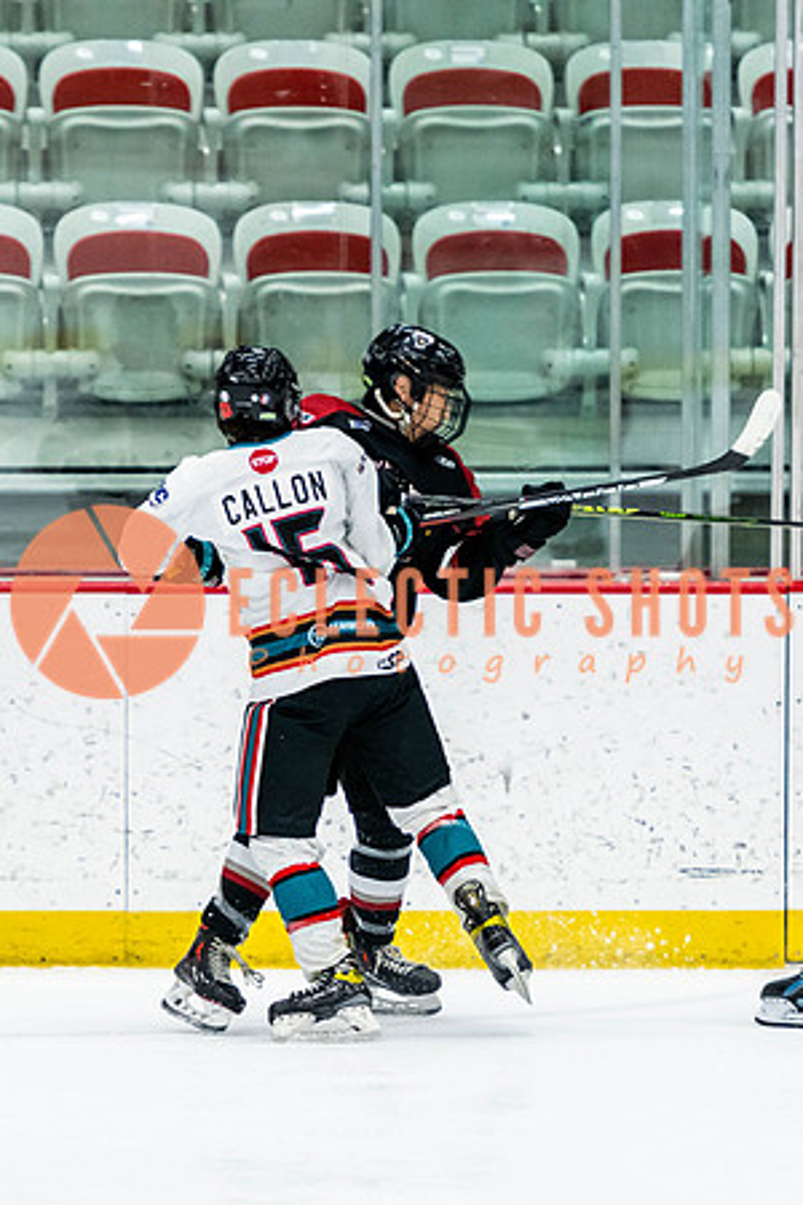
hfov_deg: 4.3
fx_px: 10642
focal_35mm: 318
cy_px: 799
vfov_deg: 6.5
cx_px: 357
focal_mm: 160
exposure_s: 1/640
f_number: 2.8
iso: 2500
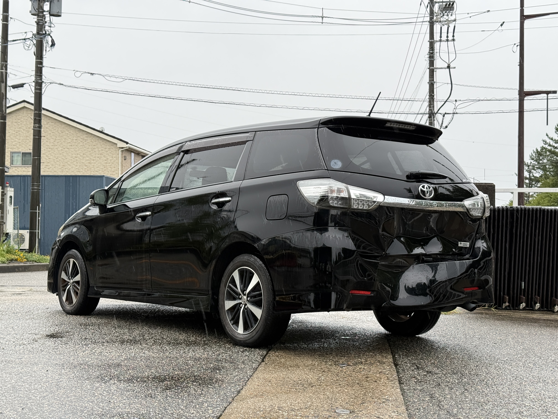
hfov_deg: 39.7
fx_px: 774
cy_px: 210
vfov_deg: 30.3
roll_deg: -0.2
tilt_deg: +1.8
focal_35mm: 48
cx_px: 279
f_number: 1.78
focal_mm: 6.76
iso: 100
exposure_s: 1/272
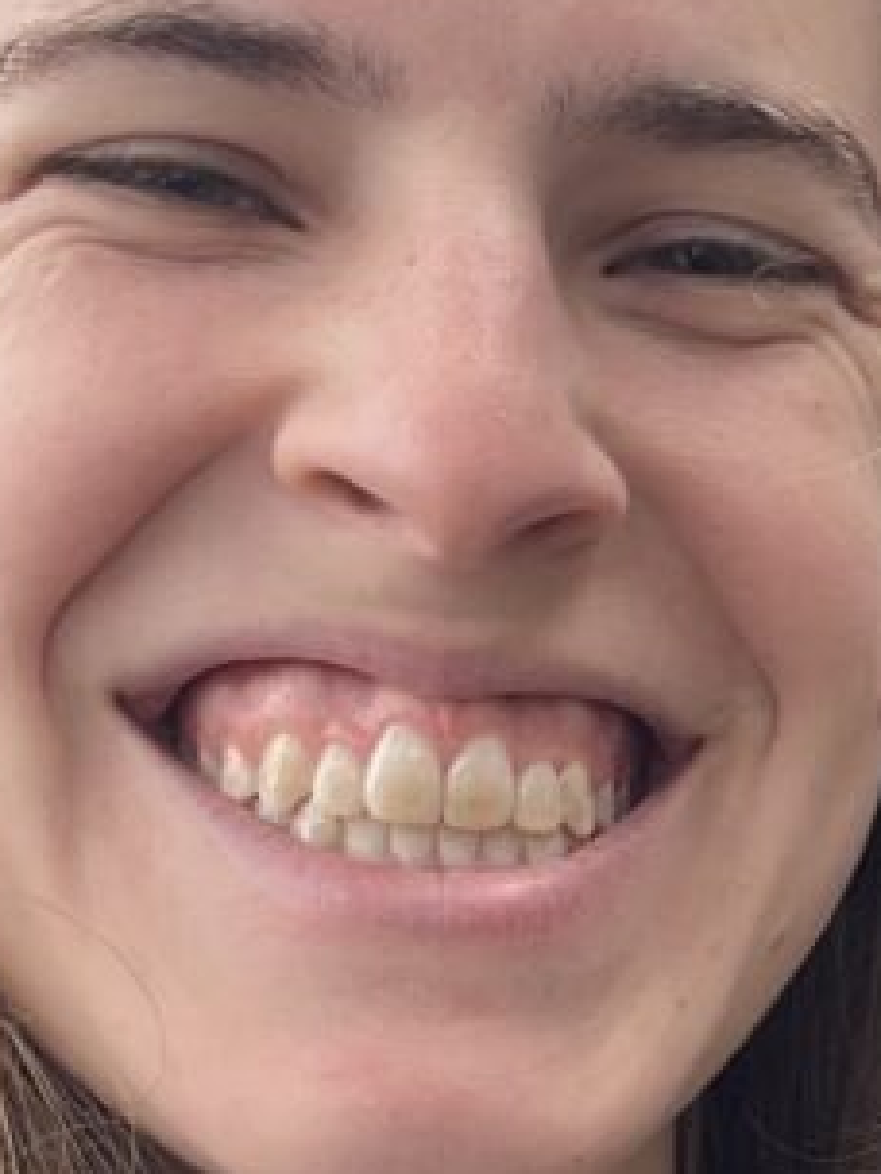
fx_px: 3427
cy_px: 946
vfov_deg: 19.2
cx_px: 1372
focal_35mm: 101
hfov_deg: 13.7
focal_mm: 2.71
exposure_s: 1/121
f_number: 2.2
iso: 25
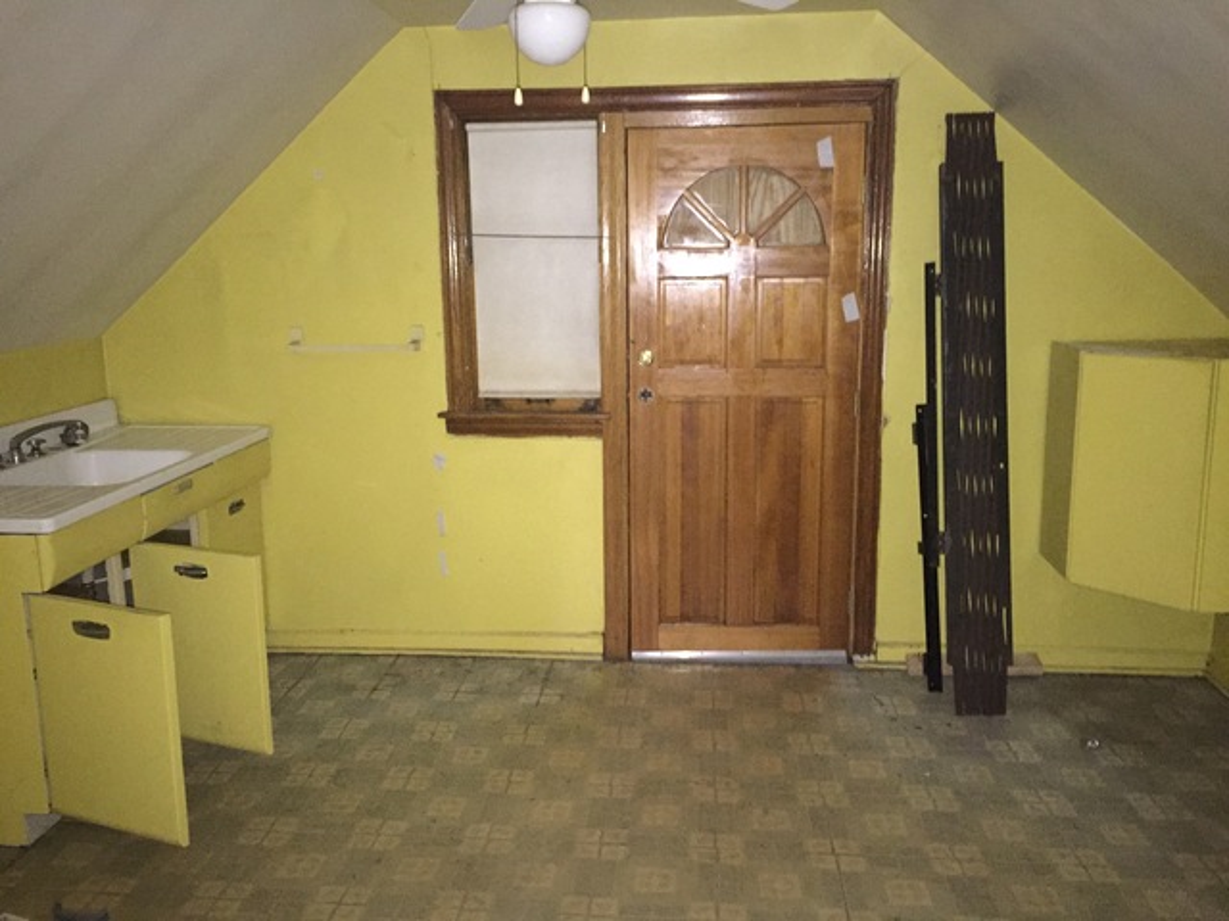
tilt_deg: -11.2
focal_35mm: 29
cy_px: 460
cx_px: 614
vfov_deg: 48.2
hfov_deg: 61.7
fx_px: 1030
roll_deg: +0.3
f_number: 2.2
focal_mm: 4.15
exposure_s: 1/16
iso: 640
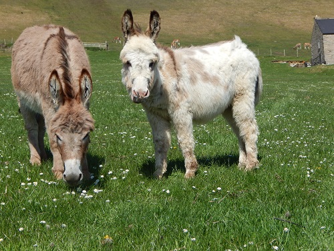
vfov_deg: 17.4
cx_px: 167
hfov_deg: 23.0
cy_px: 126
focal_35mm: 85
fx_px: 820
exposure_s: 1/1000
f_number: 4.3
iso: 125
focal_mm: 15.3
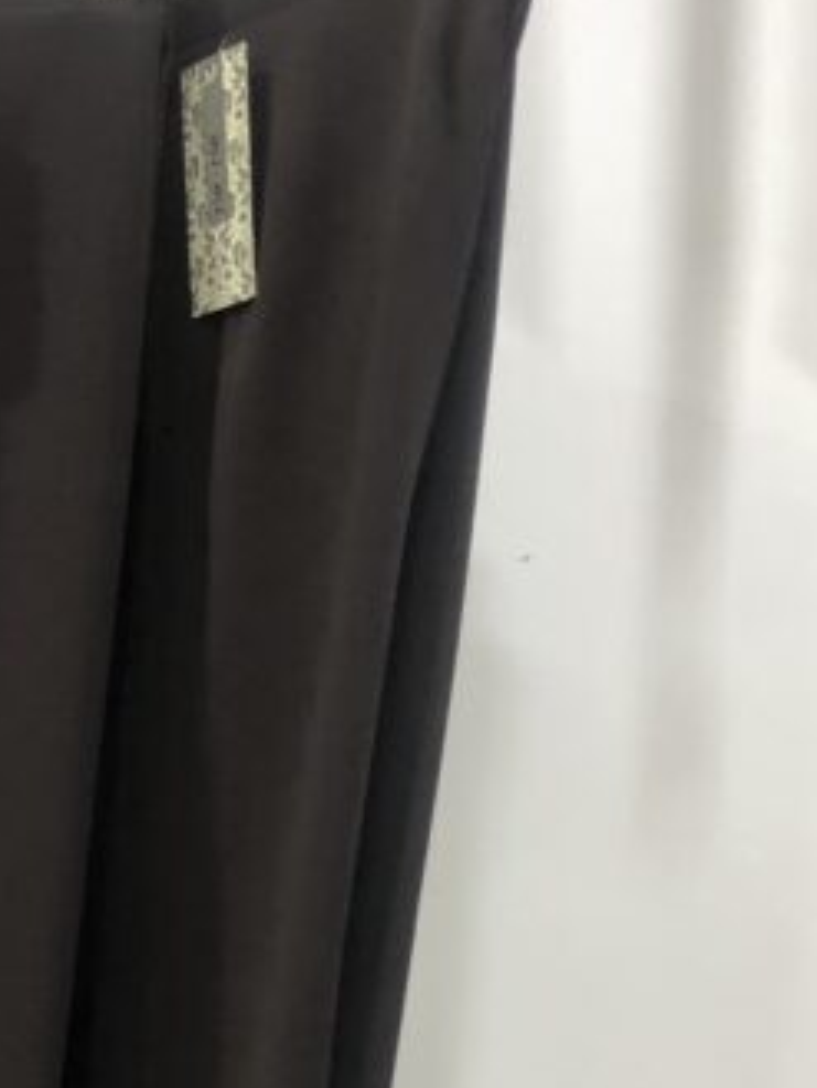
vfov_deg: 27.5
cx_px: -40
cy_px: 982
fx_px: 2139
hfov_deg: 20.8
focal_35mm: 68
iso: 64
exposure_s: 1/15
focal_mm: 3.99
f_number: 1.8
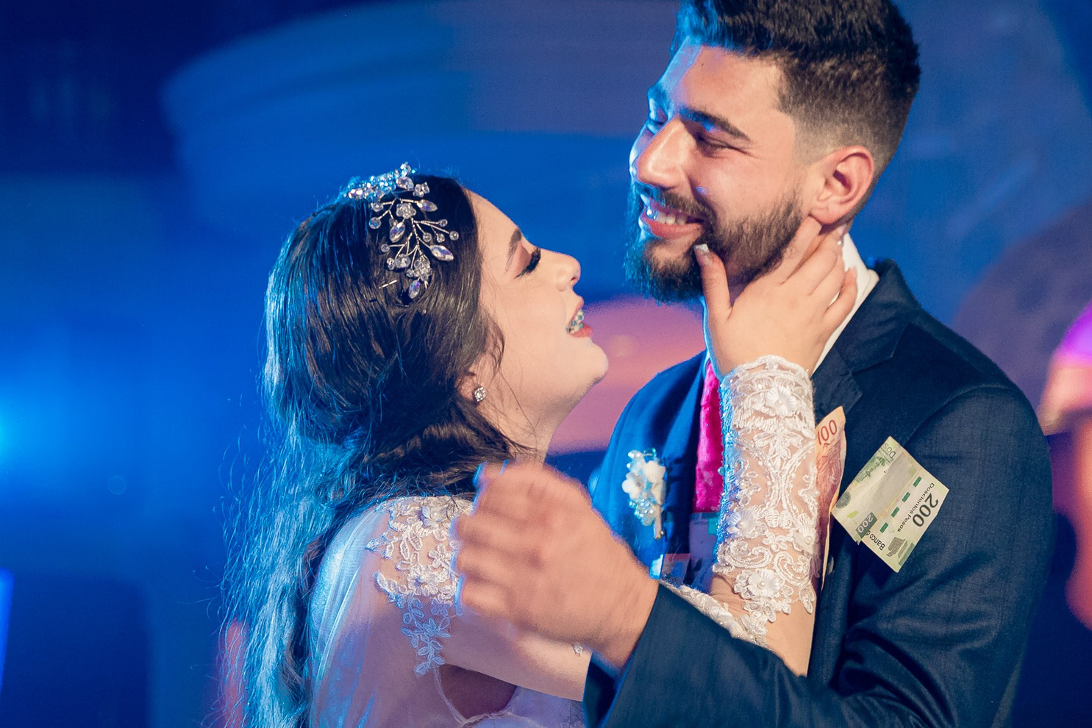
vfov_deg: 13.6
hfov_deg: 20.4
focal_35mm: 100
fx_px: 3033
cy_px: 525
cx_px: 666
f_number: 3.2
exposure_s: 1/200
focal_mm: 58
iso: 4000
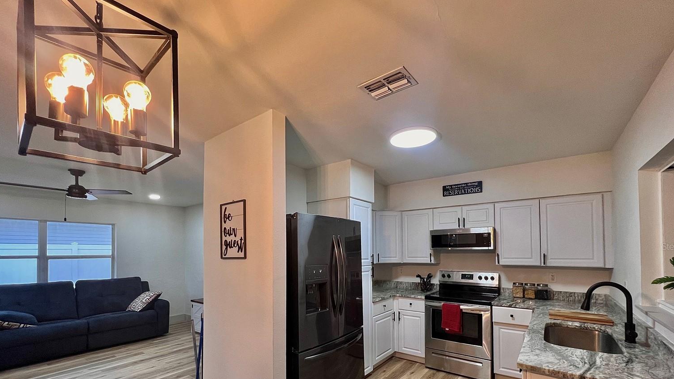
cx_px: 347
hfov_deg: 103.0
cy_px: 246
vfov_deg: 68.9
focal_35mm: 15
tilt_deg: +1.5
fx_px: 268
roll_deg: +0.3
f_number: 1.8
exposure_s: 1/120
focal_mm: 1.57
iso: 250
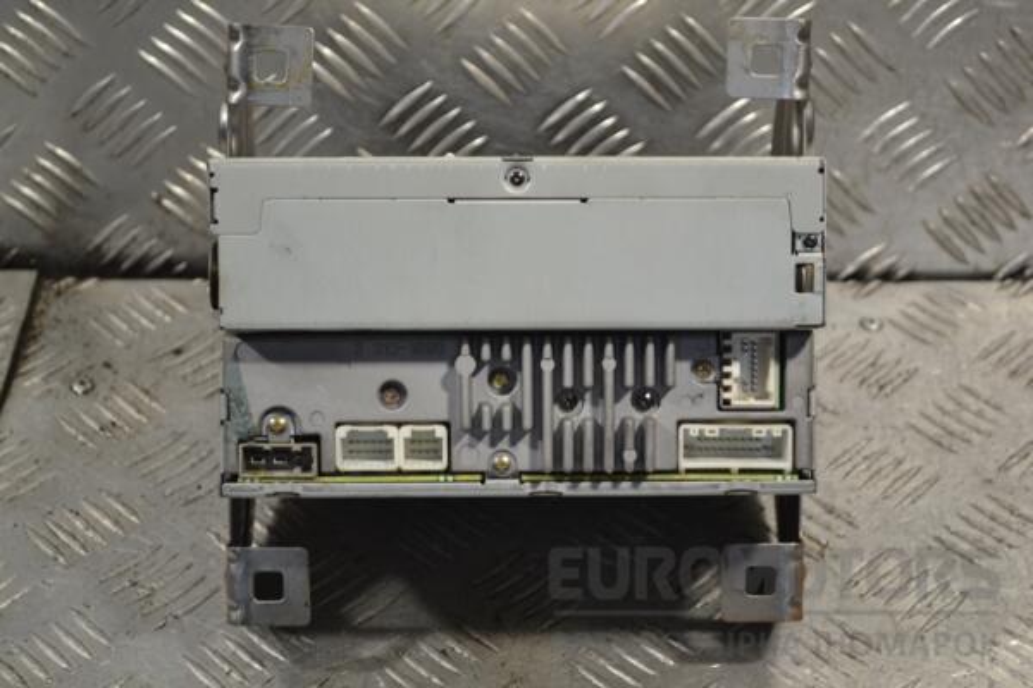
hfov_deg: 28.1
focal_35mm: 72
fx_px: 2066
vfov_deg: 18.9
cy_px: 344
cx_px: 516
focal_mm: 48
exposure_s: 1/30
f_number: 5.3
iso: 160
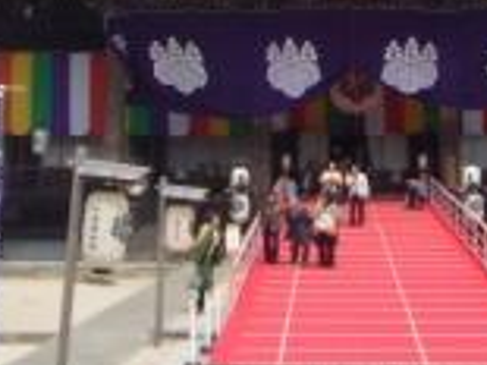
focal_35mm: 81
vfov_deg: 17.5
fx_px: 1139
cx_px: 330
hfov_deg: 24.0
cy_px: -41
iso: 80
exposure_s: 1/400
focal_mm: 4.6
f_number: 5.6
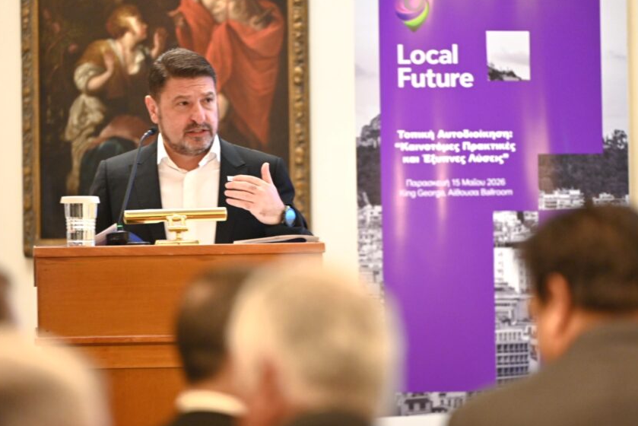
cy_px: 213
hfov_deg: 10.0
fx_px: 3634
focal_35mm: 205
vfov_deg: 6.7
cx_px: 318
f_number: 2.8
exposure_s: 1/125
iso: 3600
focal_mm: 200
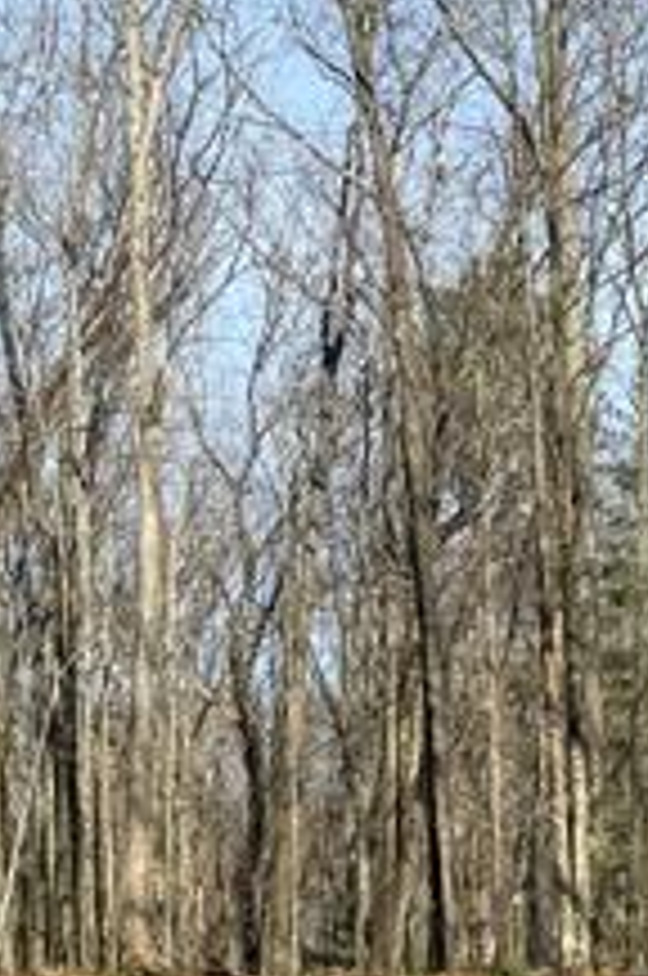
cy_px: 967
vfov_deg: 17.0
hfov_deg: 11.6
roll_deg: +2.8
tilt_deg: +5.5
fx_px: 3196
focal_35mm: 118
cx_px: 418
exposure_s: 1/3145
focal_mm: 6.76
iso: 80
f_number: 1.78
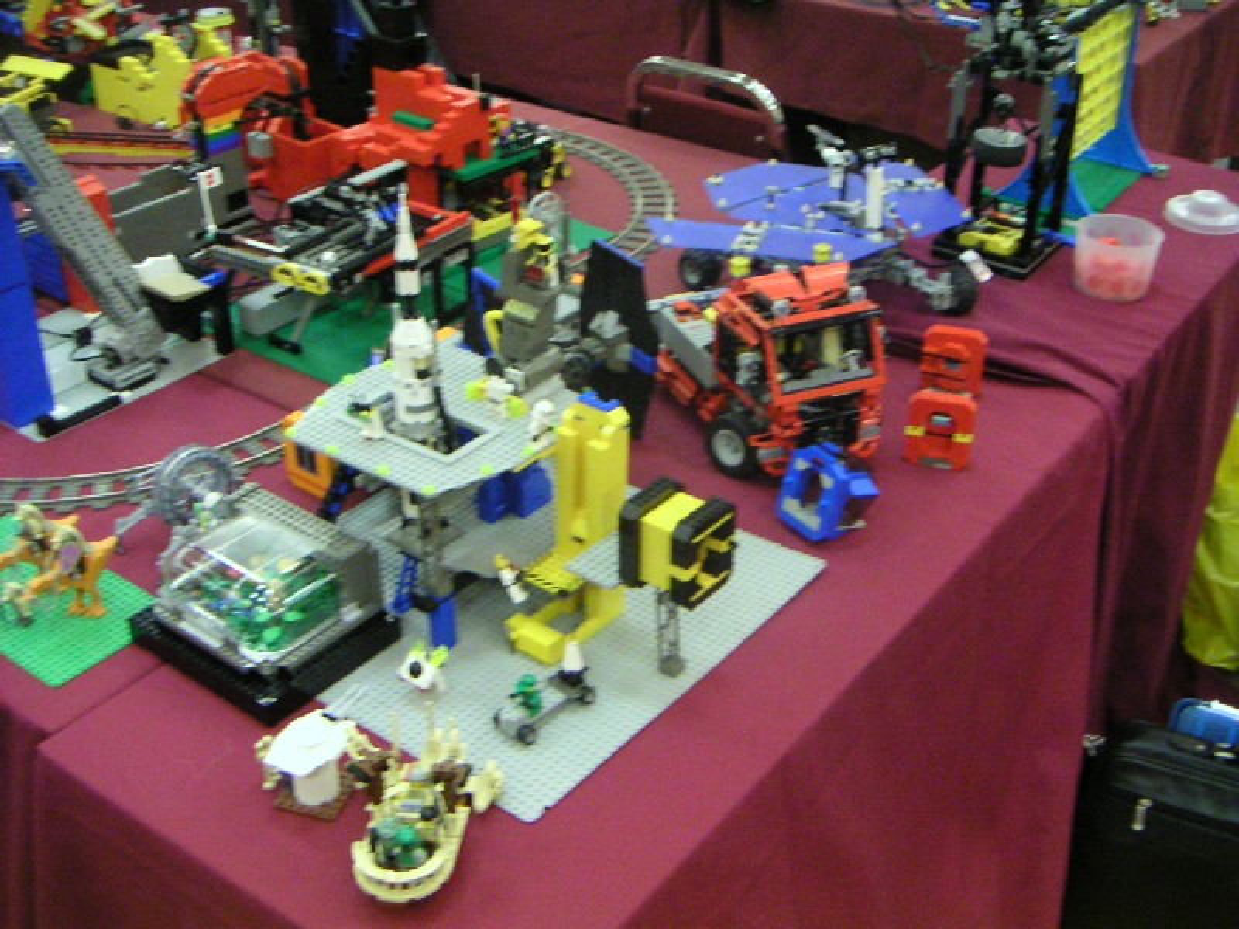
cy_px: 464
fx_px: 1432
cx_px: 620
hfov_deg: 46.8
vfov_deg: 36.0
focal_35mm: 40
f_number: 2.9
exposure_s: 1/15
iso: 400
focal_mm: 5.3
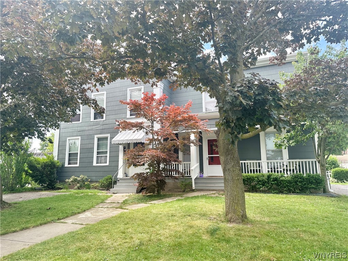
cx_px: 174
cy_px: 130
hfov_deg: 71.6
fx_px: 241
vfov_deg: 56.8
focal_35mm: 24
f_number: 1.78
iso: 80
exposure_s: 1/879
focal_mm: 6.86
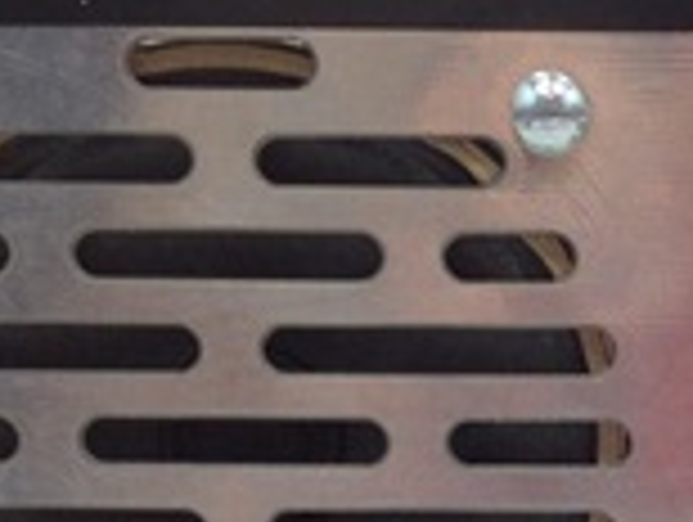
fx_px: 2907
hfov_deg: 13.3
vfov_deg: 10.0
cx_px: 747
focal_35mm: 145
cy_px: 702
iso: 80
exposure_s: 1/120
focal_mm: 4.28
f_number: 2.4
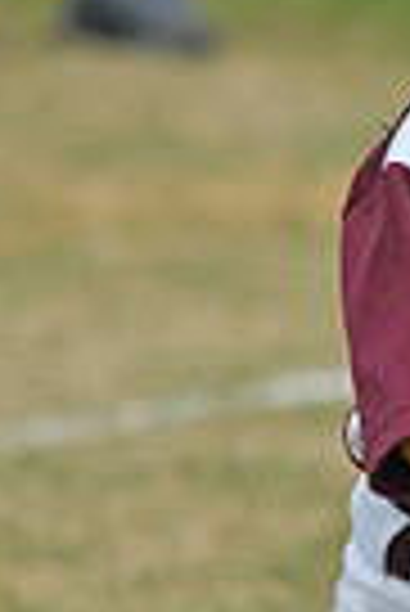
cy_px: 549
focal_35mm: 795
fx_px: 13546
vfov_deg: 2.6
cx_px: 597
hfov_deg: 1.7
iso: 1000
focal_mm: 160
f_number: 2.8
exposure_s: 1/5000
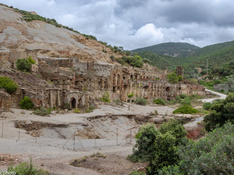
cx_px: 130
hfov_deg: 46.7
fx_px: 270
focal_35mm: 40
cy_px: 88
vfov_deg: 36.0
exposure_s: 1/160
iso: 100
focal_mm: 24
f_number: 13
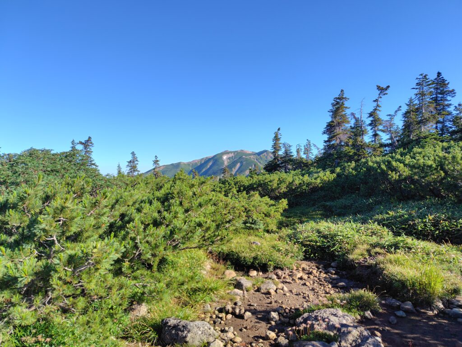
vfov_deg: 58.9
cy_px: 174
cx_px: 231
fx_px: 307
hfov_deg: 73.9
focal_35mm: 23
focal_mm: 5.6
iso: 50
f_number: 1.9
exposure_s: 1/1070
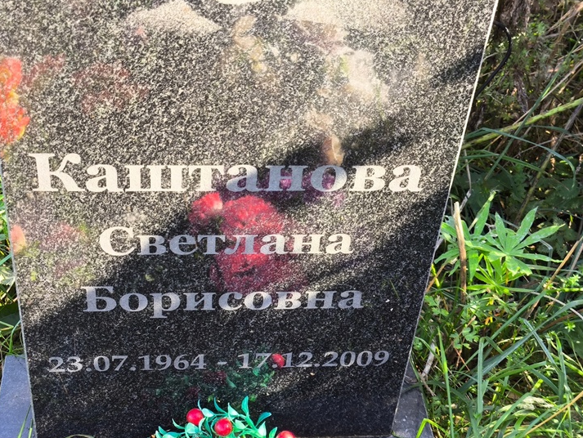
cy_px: 243
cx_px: 258
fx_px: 944
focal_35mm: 56
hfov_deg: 34.3
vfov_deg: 26.1
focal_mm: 4.71
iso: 64
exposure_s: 1/120
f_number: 1.7
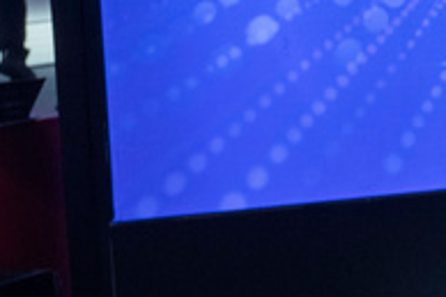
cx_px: 1099
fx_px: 1894
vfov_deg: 8.9
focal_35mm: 153
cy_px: -9
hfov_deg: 11.1
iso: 1600
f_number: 6.3
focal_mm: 29
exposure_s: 1/250
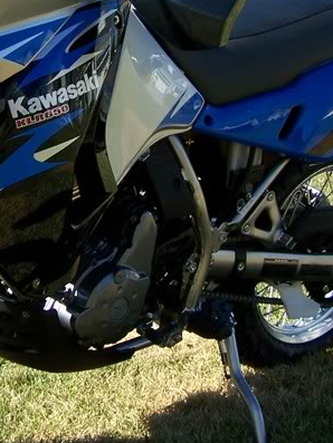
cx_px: 31
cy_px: 110
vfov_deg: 19.9
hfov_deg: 14.9
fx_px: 1256
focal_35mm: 98
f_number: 2.8
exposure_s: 1/800
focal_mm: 6.3
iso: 80
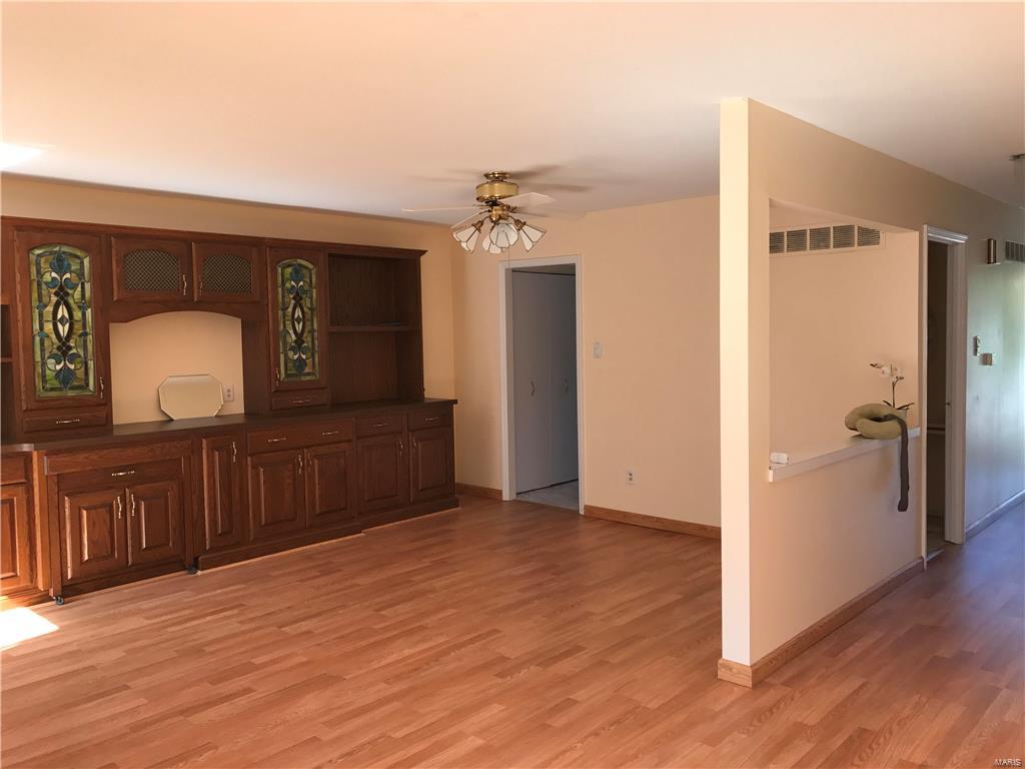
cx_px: 512
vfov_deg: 49.7
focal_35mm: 28
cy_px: 384
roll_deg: -0.1
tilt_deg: -3.3
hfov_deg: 63.4
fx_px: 829
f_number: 1.8
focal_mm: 3.99
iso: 40
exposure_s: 1/120
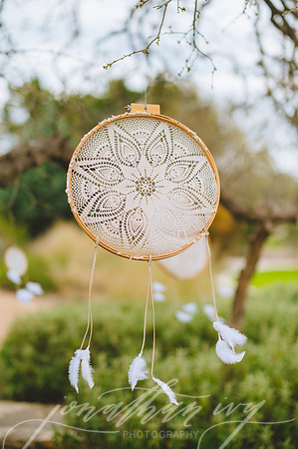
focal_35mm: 85
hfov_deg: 16.0
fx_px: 1058
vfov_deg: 23.9
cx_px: 149
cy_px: 224
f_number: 2
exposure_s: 1/3200
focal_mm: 85
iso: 200
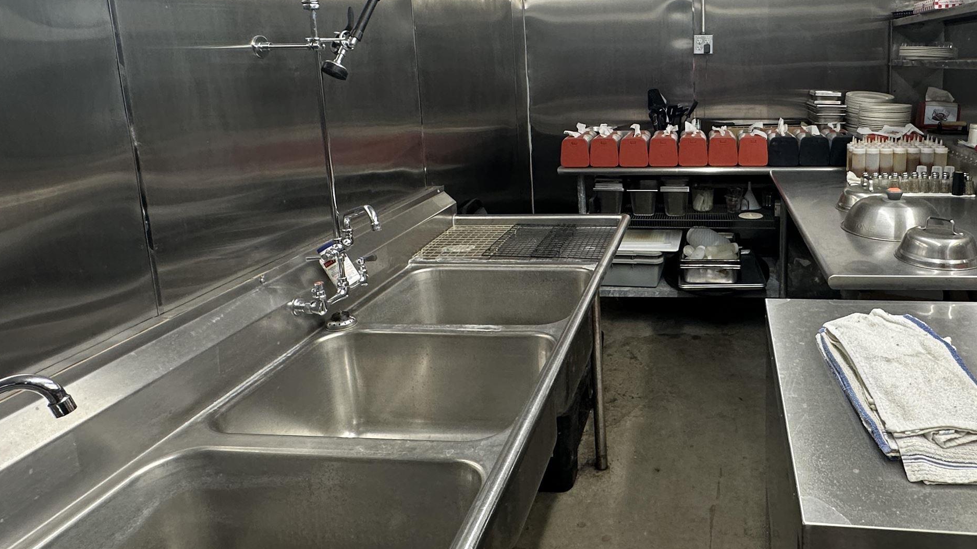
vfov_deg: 45.1
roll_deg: +1.4
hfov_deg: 72.3
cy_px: 171
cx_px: 636
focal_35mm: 25
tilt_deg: -10.0
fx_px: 648
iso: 200
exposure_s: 1/120
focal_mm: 2.22
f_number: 2.2
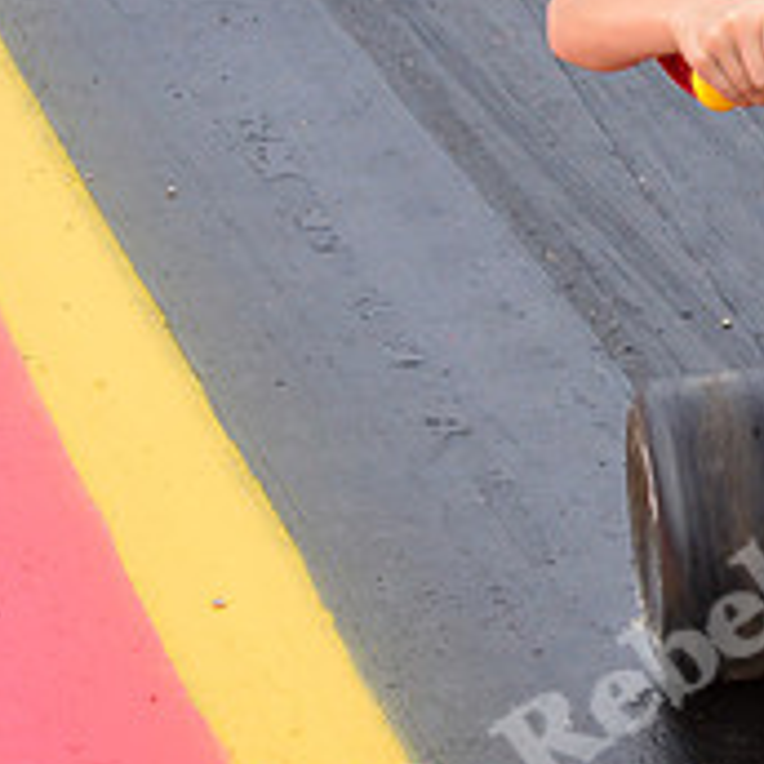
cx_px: 1204
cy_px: 333
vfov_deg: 7.4
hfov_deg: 7.3
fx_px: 5879
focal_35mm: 235
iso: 1000
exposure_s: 1/400
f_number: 10
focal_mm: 55
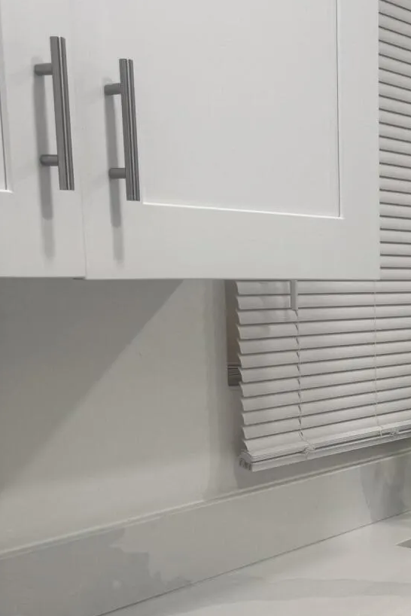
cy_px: 485
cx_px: 562
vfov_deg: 32.1
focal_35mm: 61
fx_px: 1044
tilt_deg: -12.3
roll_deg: -1.6
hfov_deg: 20.1
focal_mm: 6.76
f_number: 1.78
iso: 80
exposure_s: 1/120
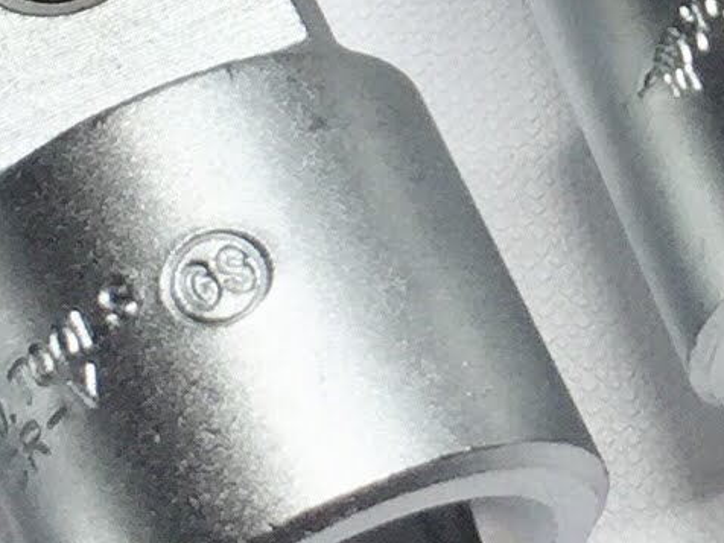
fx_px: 4162
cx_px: 850
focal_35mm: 199
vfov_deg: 7.3
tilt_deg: -66.7
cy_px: -309
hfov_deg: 9.8
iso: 32
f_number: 2.2
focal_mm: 4.15
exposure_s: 1/246
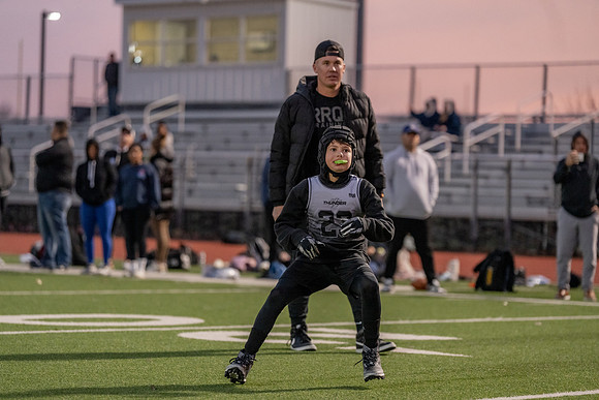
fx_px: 2180
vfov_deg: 10.5
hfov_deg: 15.6
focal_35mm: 131
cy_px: 200
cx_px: 300
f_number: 2.8
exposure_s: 1/1000
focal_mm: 131
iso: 4000
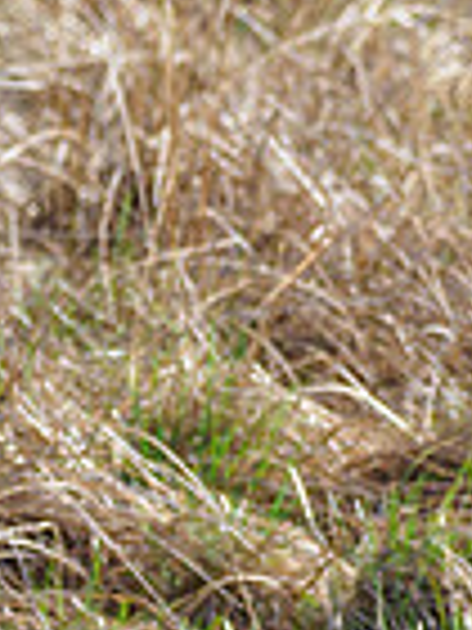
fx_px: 51651
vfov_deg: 0.7
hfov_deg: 0.5
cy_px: 807
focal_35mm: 2841
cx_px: -37
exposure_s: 1/800
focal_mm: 300
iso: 320
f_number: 4.5
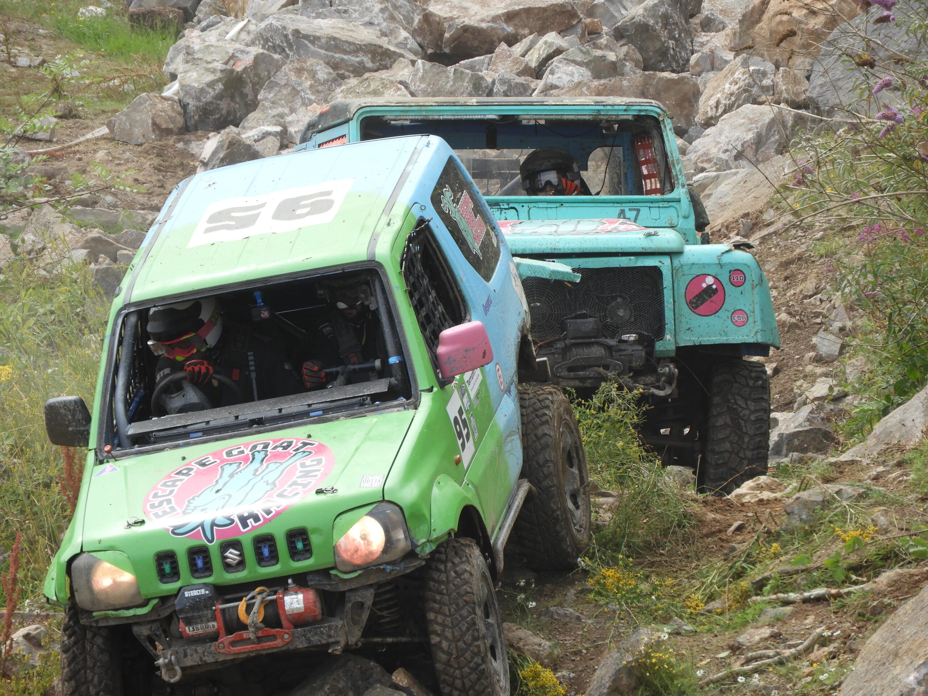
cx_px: 464
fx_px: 14745
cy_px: 348
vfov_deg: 2.7
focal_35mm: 550
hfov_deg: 3.6
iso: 125
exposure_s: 1/250
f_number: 5.6
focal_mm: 98.5
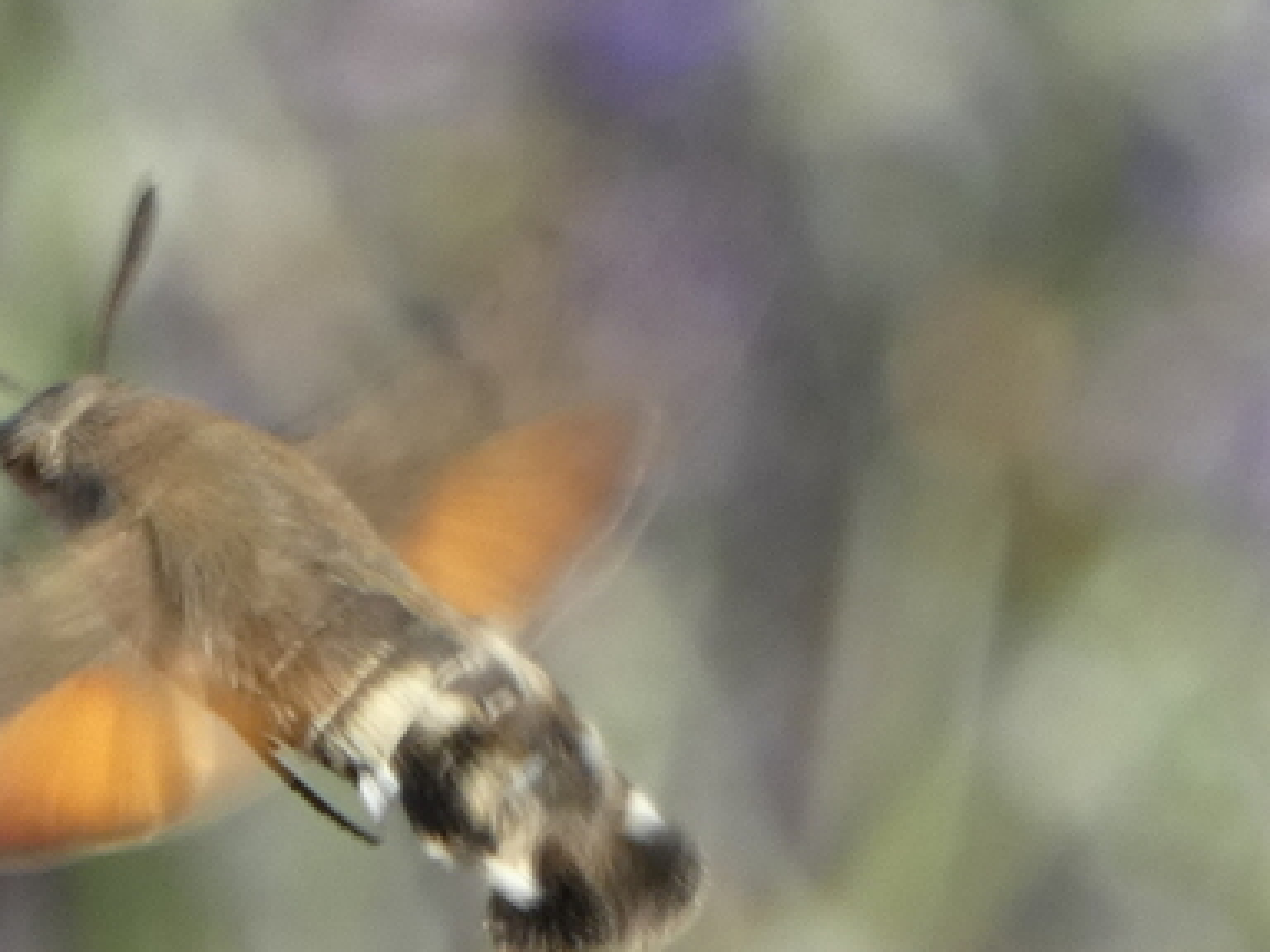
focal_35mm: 950
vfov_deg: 1.6
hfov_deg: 2.1
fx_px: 34854
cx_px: -98
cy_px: 850
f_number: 5.6
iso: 100
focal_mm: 76.7
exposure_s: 1/100
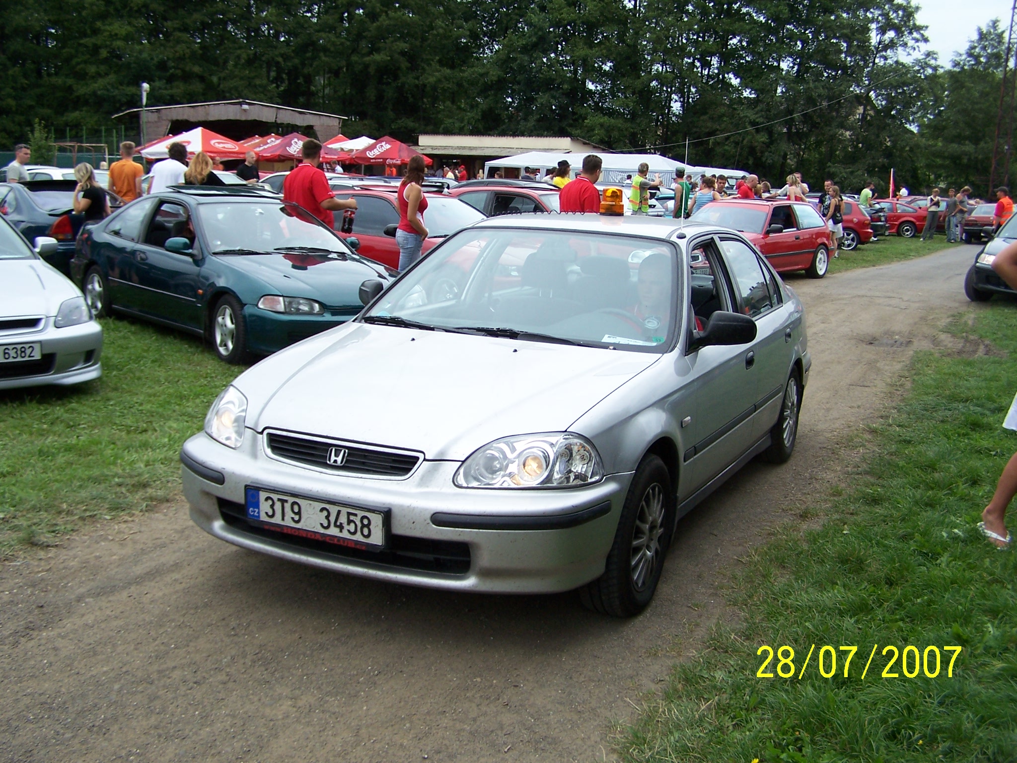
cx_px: 508
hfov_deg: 49.0
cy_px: 382
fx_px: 1116
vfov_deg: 37.7
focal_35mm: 38
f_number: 2.8
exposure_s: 1/750
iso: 80
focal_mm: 6.3
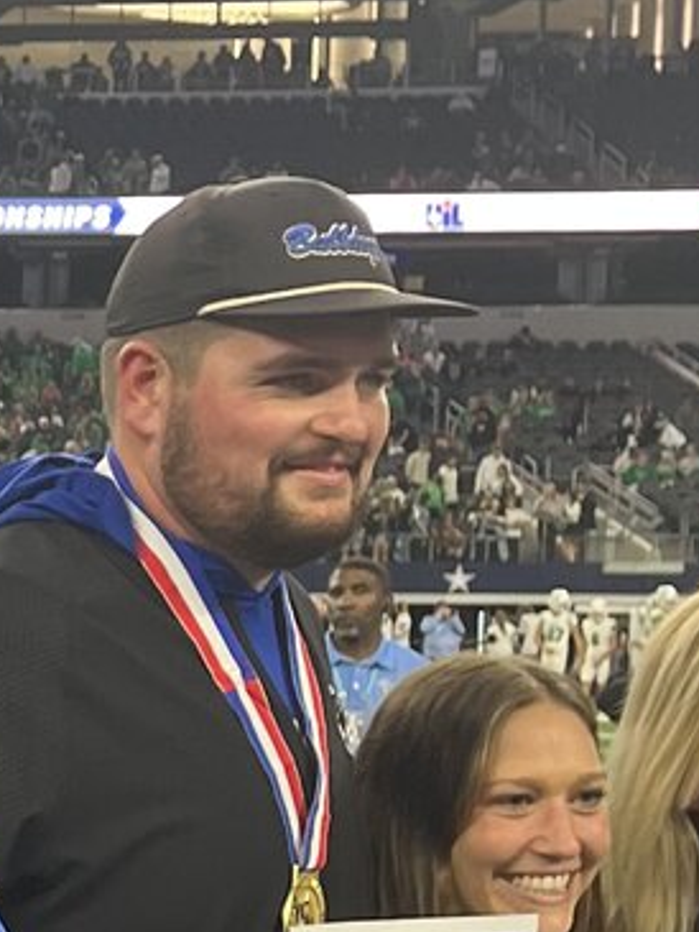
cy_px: 869
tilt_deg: -1.7
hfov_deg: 9.7
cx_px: -1028
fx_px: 3579
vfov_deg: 14.6
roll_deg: +0.2
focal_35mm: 133
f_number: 1.6
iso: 50
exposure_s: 1/118
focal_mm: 5.1
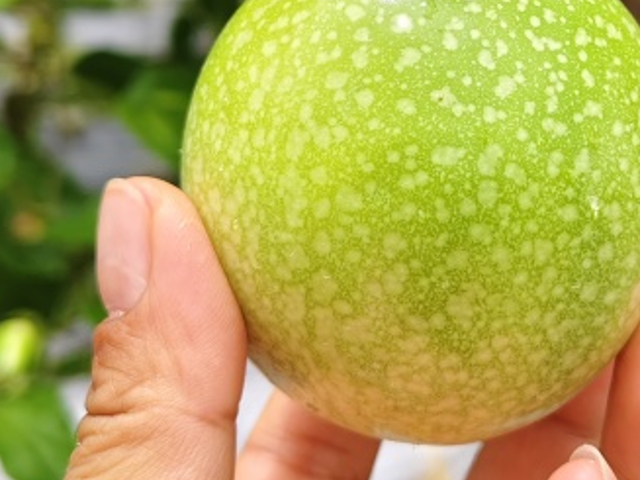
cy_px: 3
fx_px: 1386
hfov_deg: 25.7
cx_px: 474
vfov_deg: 19.1
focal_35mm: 75
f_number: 1.88
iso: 50
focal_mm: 5.56
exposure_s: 1/718
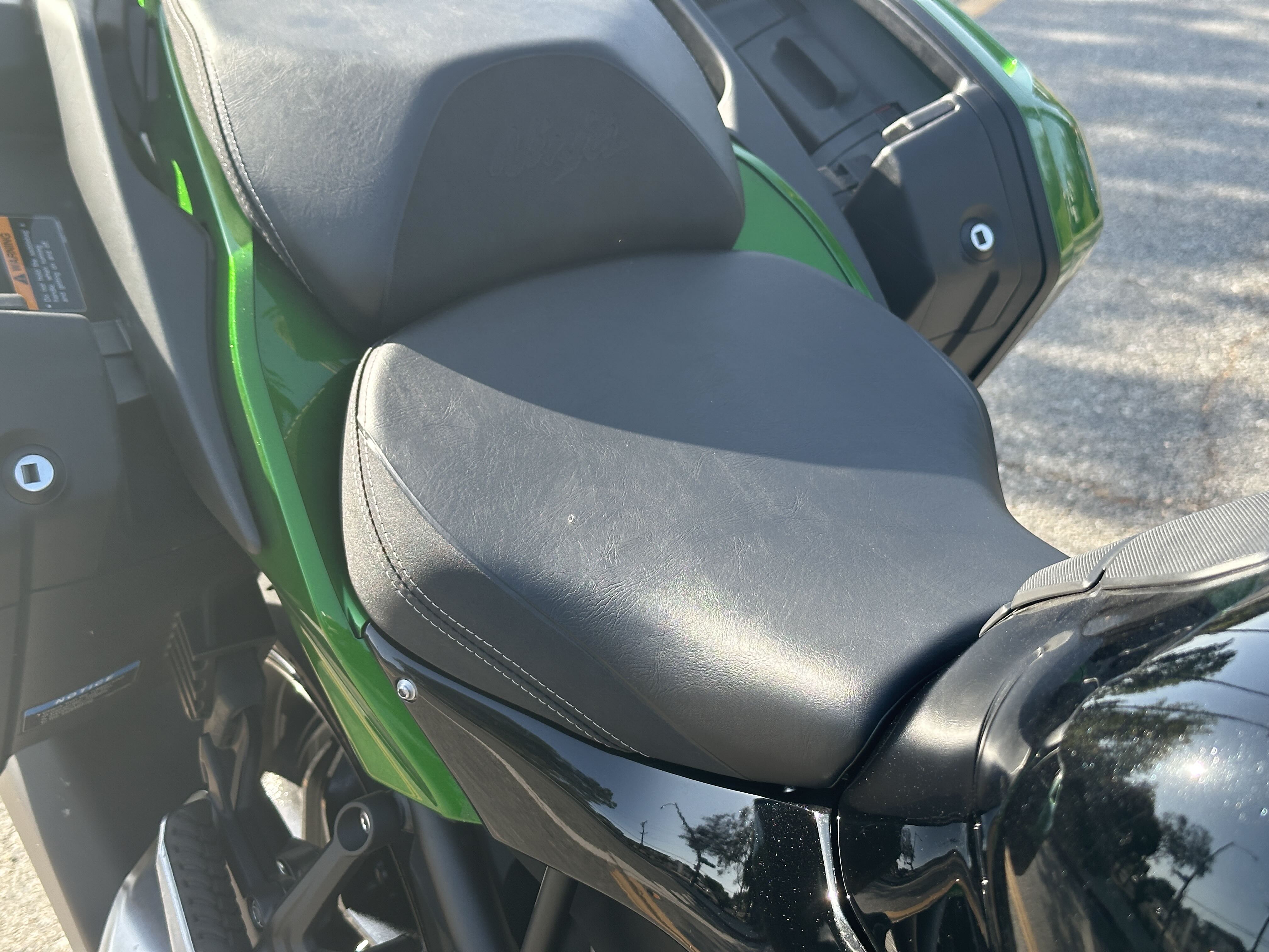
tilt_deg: -23.5
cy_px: 476
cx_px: 634
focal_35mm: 48
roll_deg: -1.5
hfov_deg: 39.7
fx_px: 1760
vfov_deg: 30.3
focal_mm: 6.86
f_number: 1.78
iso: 64
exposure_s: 1/785
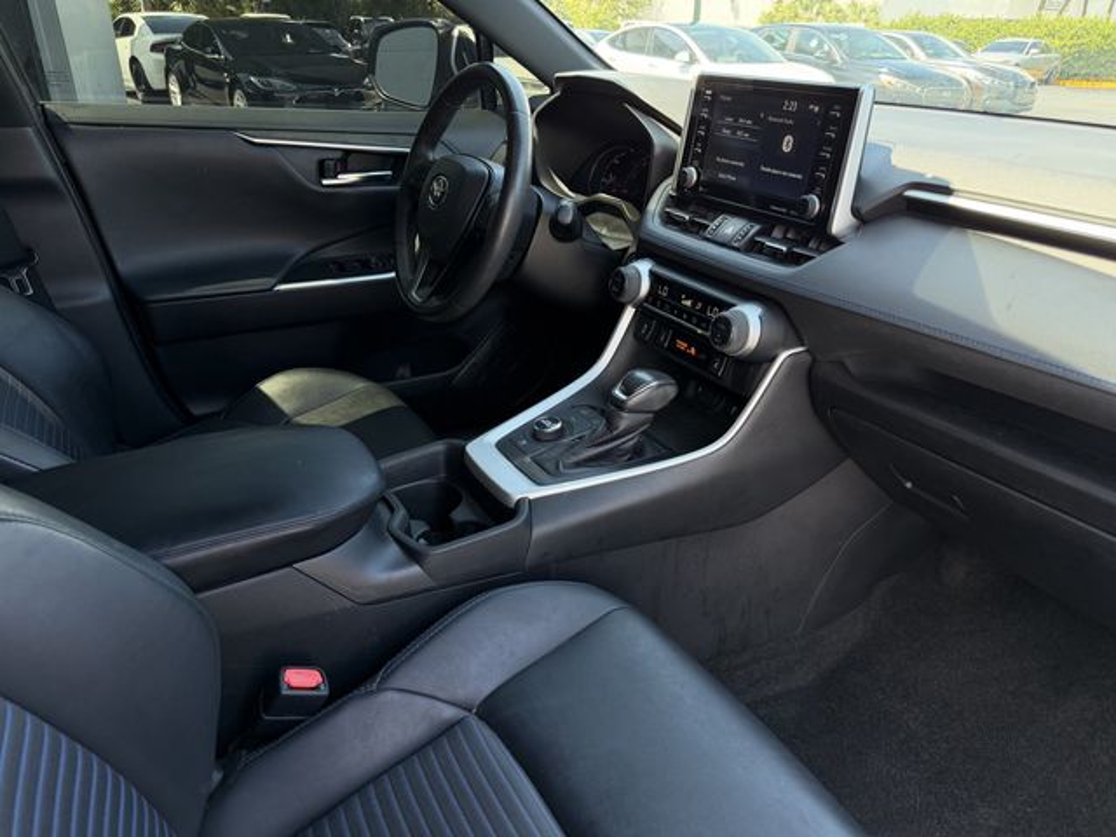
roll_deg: +0.0
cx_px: 558
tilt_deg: -25.6
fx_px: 774
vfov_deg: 56.8
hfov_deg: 71.6
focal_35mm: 24
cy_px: 418
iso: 160
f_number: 1.78
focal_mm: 6.76
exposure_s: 1/215
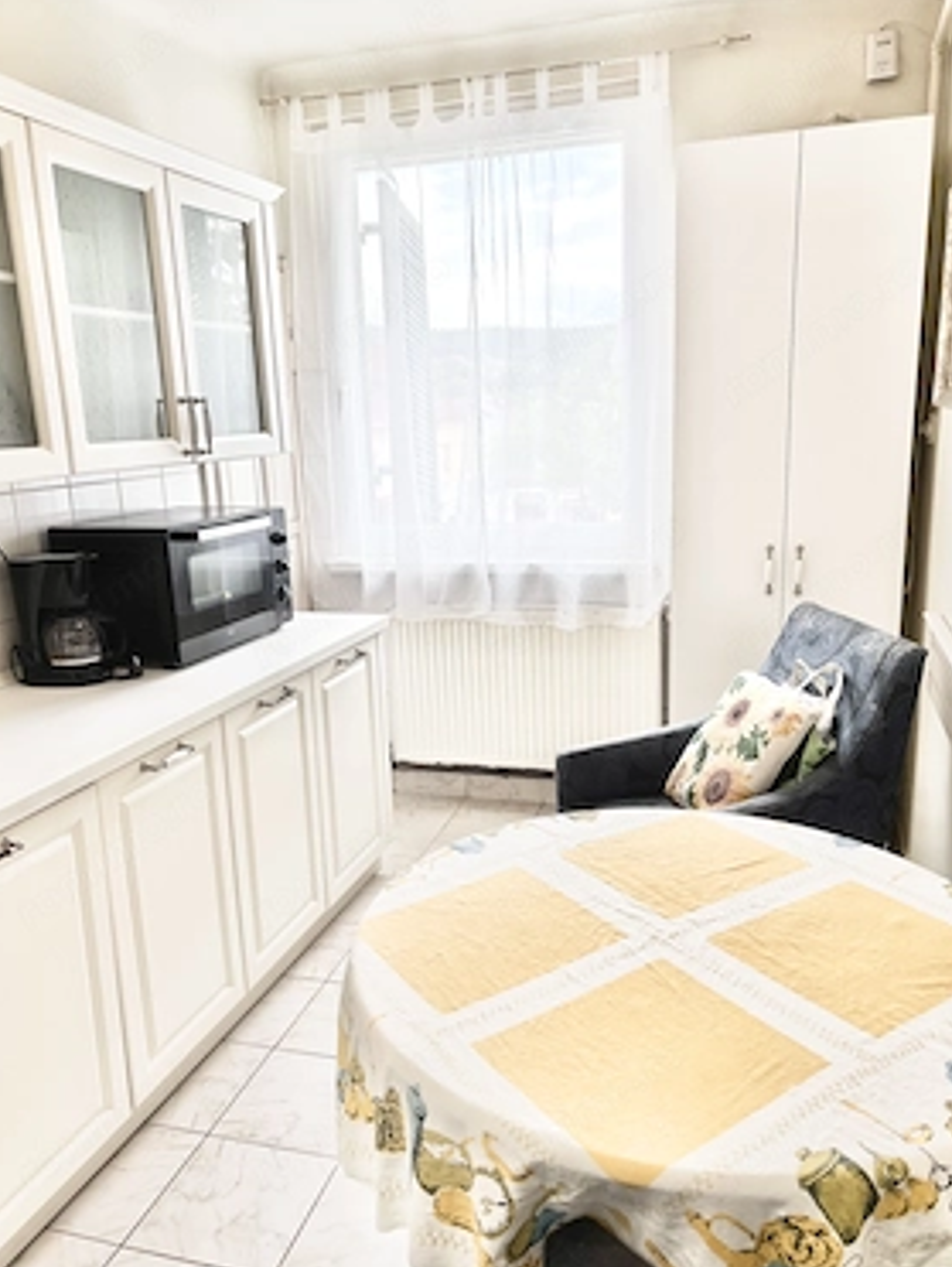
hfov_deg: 49.8
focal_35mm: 28
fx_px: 1025
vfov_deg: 63.4
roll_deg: +0.6
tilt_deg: -14.0
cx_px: 474
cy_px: 645
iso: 40
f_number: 1.6
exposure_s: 1/195
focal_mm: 5.96
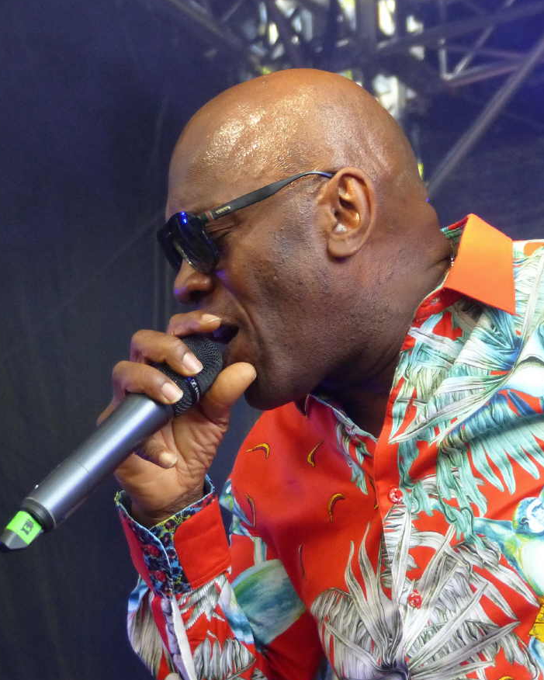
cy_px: 377
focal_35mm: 127
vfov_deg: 15.1
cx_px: 255
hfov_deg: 12.2
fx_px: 2555
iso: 400
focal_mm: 20.5
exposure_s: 1/160
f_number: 2.8
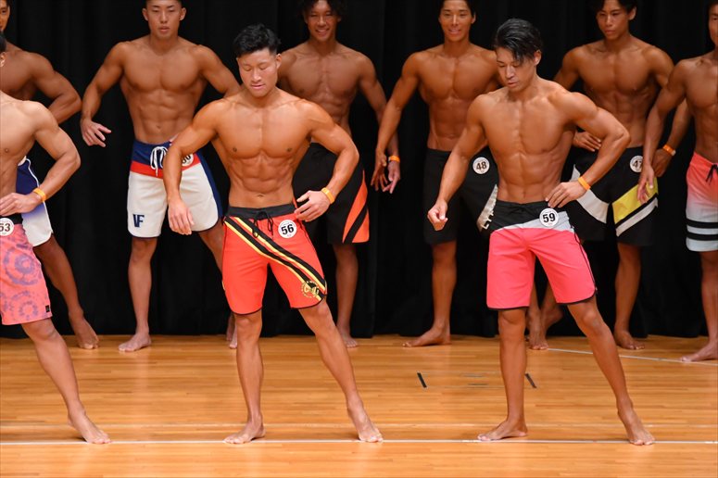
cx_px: 359
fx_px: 5681
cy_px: 239
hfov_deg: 7.2
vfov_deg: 4.8
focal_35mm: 285
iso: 4000
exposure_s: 1/400
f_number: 5.6
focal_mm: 190
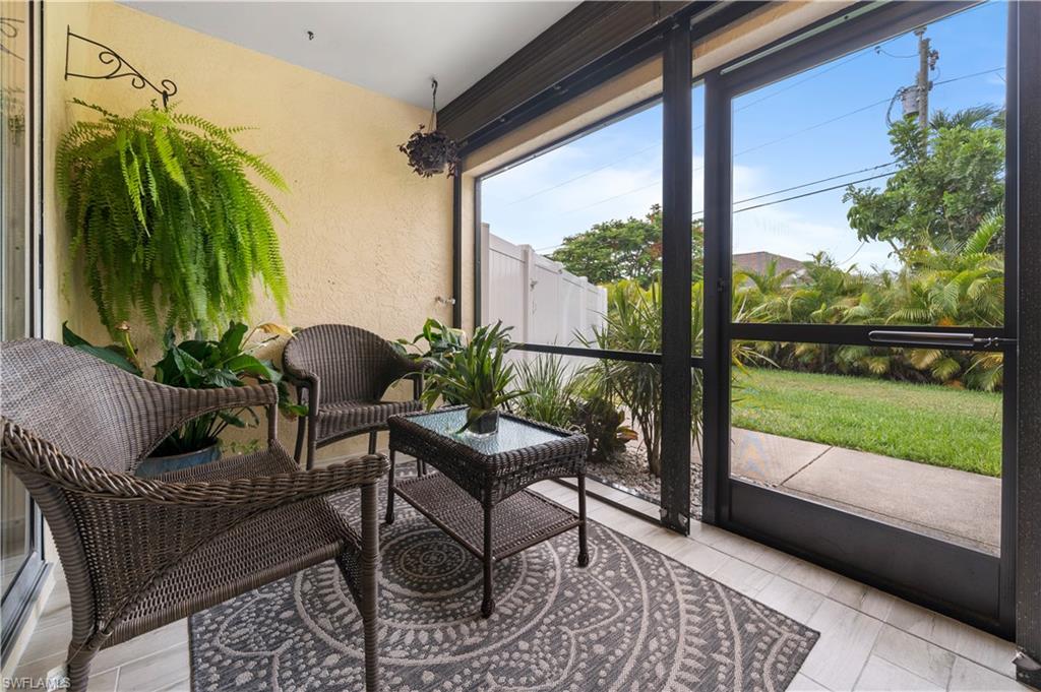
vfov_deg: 81.1
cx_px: 520
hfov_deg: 104.3
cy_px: 346
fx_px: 404
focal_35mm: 14
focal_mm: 14
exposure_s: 1/60
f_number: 7.1
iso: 400
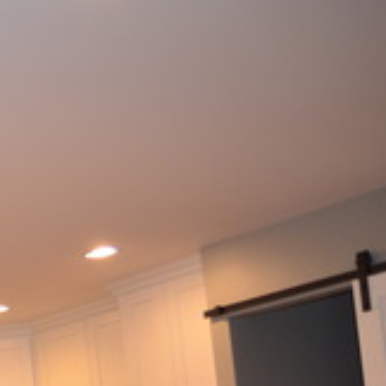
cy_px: 503
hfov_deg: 16.6
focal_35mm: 86
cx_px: -326
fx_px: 1081
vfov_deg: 18.8
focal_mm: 17
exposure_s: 1/60
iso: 640
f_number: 2.8
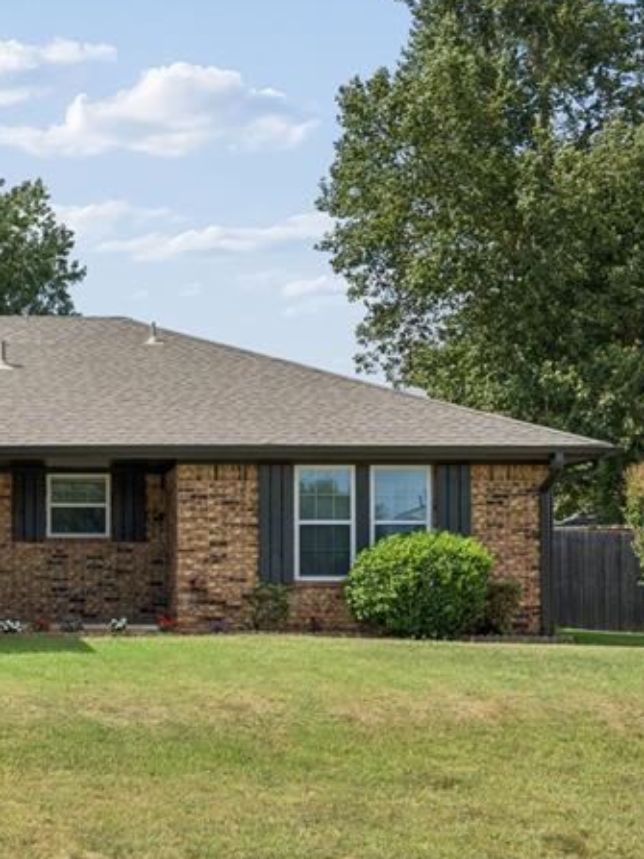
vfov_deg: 25.3
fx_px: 1911
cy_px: 536
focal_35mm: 77
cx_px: 24
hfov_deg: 18.7
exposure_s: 1/640
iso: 200
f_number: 8
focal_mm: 35
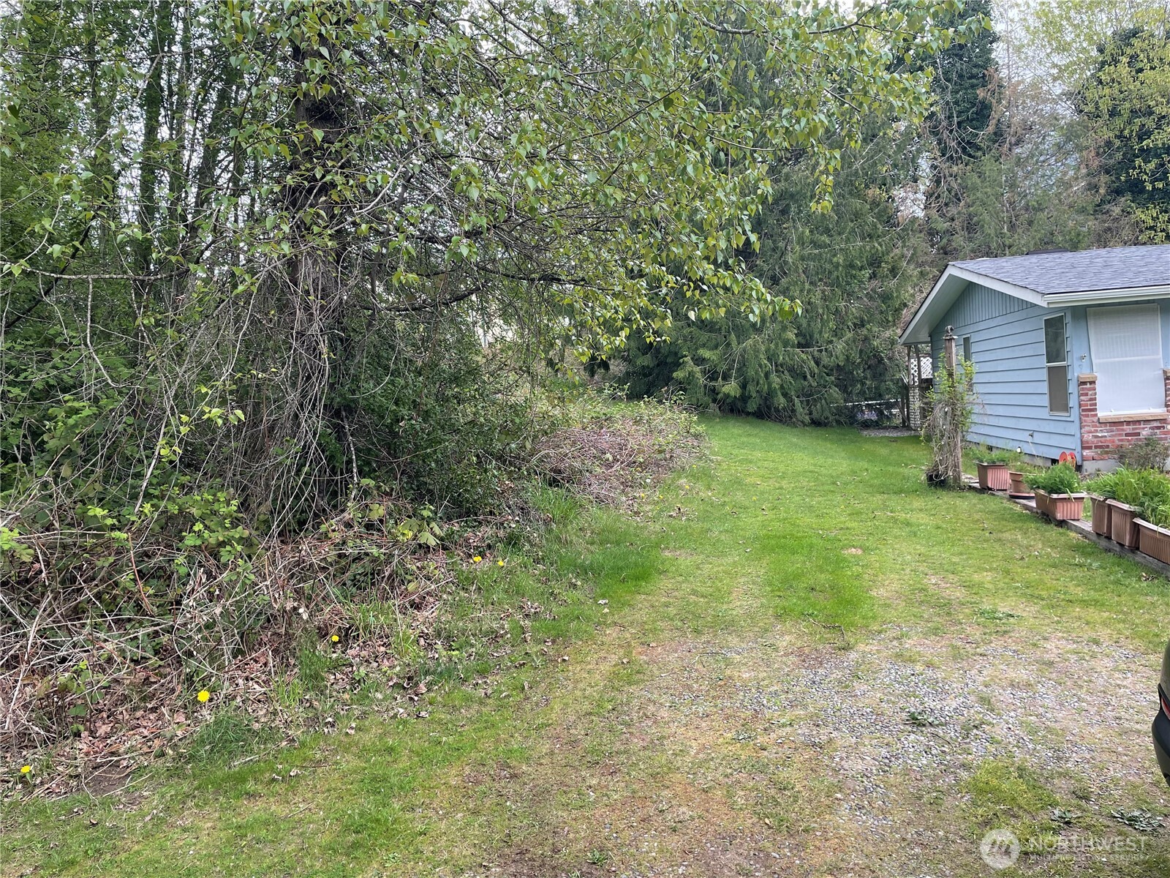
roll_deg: +4.2
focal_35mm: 26
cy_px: 439
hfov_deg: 67.3
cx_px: 585
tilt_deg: -0.3
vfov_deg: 53.1
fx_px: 879
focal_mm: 4.2
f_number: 1.6
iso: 32
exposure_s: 1/305
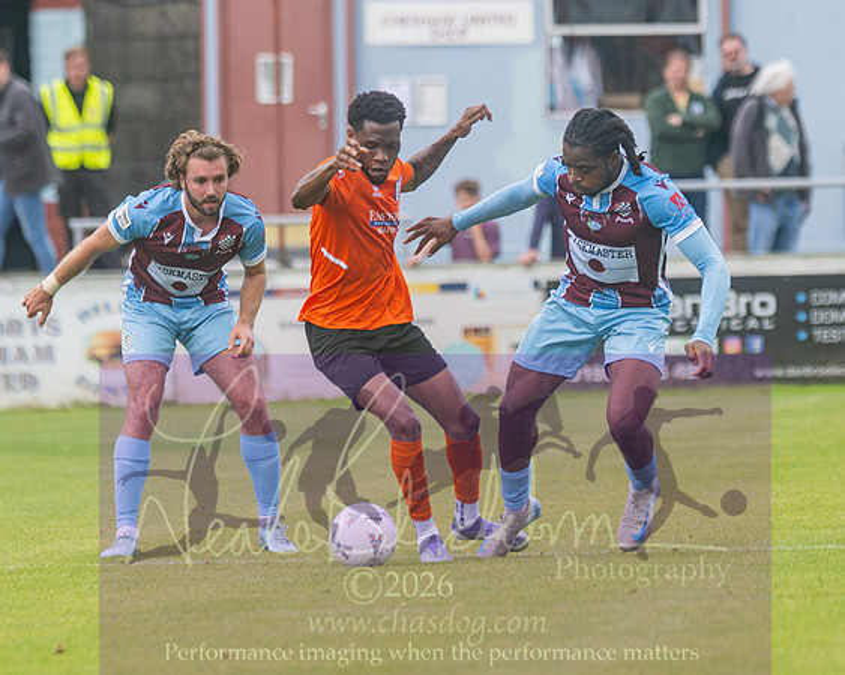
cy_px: 280
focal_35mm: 692
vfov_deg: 2.2
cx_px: 518
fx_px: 17306
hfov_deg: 2.8
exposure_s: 1/1250
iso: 360
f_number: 2.8
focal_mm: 220
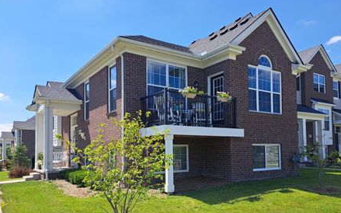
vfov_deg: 42.7
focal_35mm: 29
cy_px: 137
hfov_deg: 64.5
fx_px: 269
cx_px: 190
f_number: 1.8
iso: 50
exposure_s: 1/1437
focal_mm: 5.23
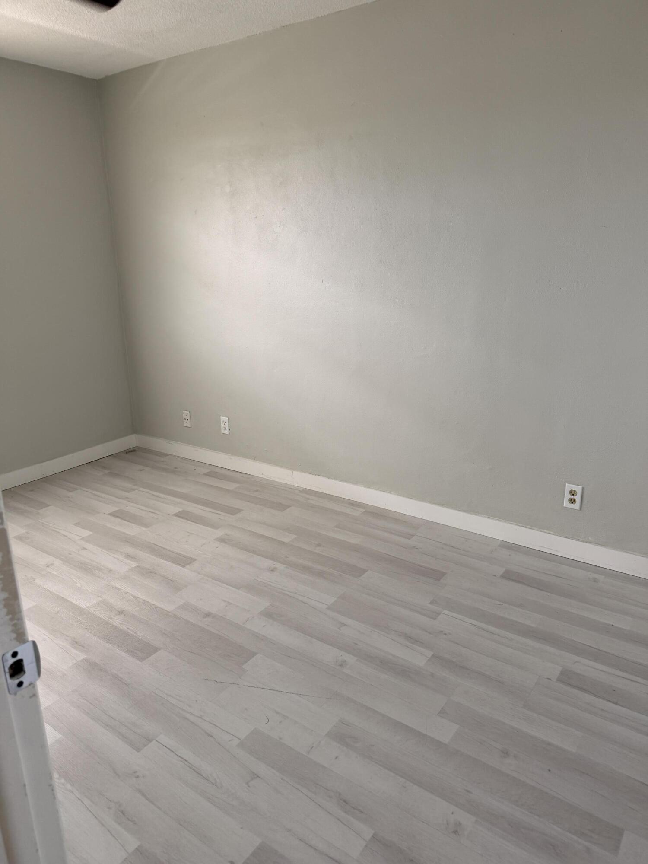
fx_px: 599
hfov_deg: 56.8
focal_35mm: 24
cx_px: 324
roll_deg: +0.3
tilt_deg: -15.6
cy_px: 432
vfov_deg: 71.6
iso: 125
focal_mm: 6.76
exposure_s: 1/120
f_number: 1.78
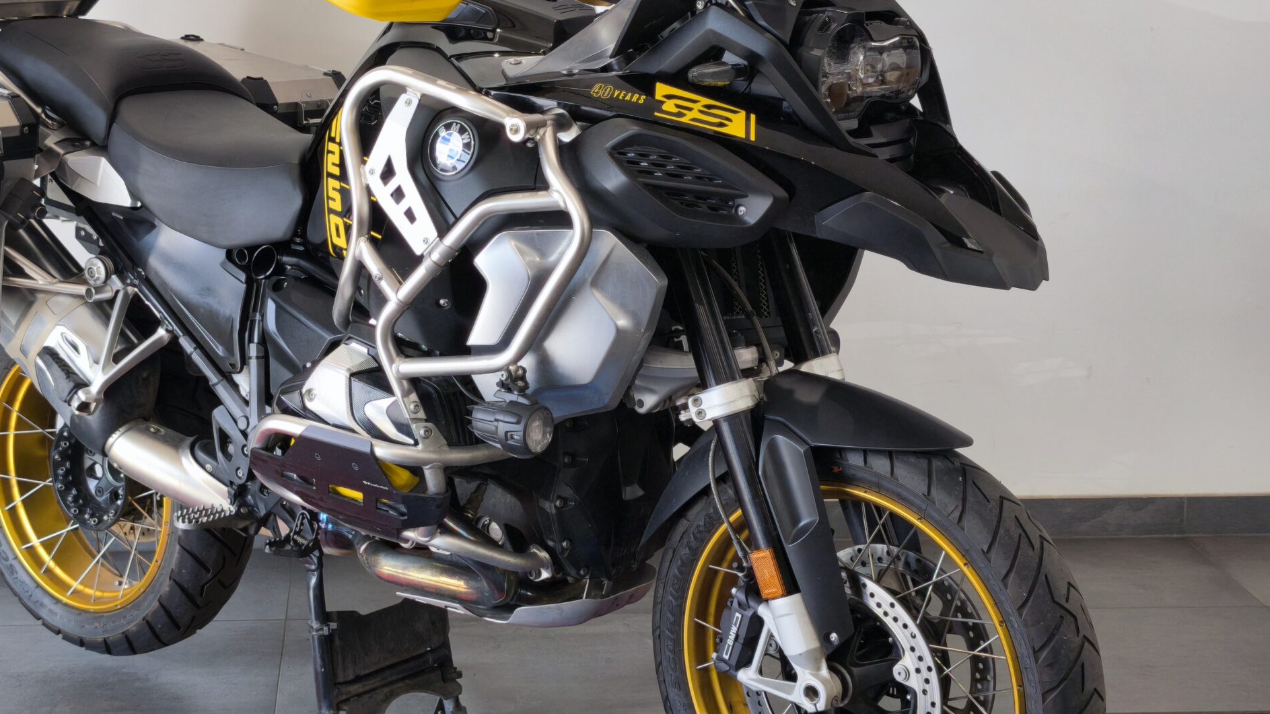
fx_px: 2290
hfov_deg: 30.9
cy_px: 322
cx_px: 493
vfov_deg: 17.7
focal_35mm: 68
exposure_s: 1/155
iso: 50
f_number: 1.6
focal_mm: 6.57
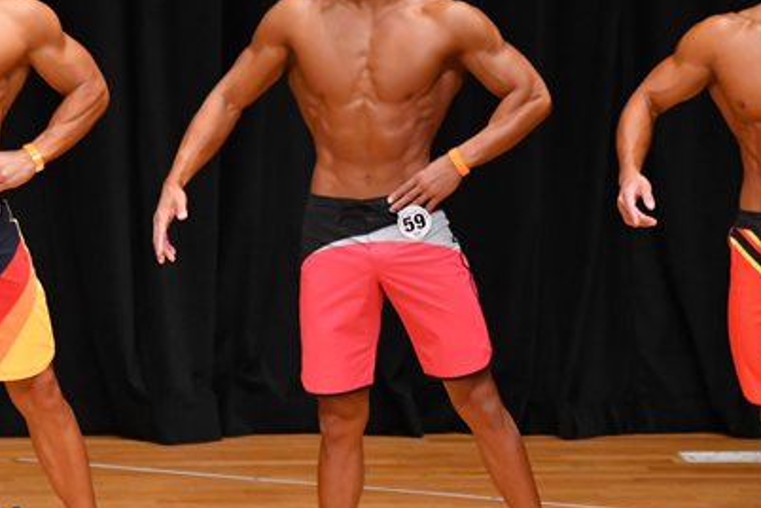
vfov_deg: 2.8
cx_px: 431
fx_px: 10378
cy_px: 258
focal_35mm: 491
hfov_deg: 4.2
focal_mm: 170
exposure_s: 1/400
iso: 4000
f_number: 5.6
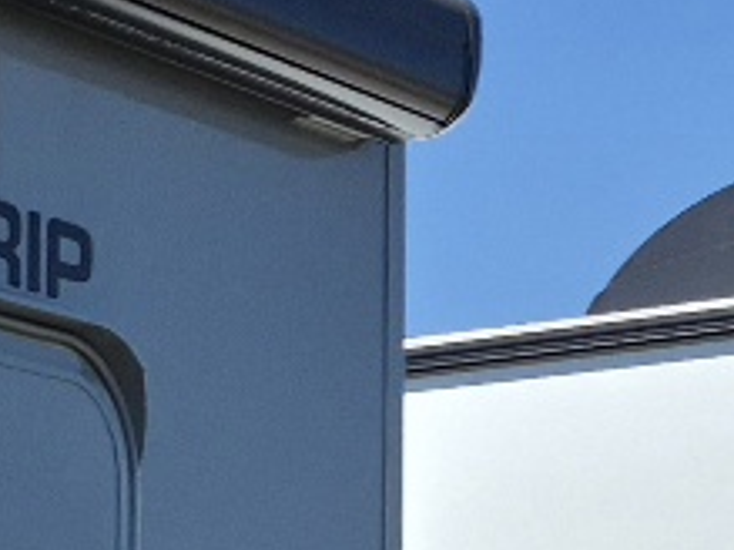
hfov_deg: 9.8
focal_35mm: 168
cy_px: 1073
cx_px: -1247
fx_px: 3560
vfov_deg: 8.4
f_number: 1.8
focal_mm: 5.4
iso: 80
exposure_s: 1/10000
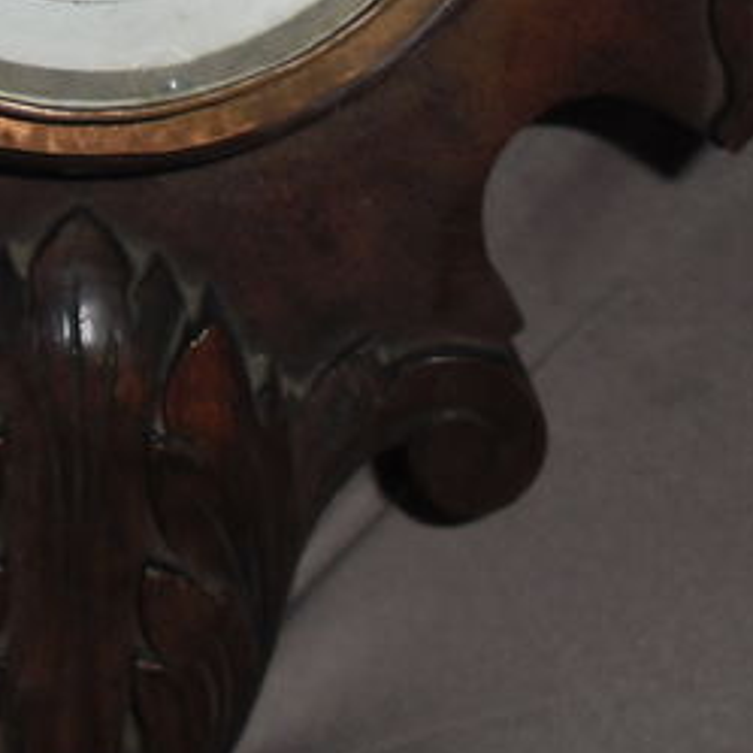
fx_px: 2363
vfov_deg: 17.1
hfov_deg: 18.0
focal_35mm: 96
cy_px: -206
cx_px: 154
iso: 80
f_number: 3.5
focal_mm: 4.9
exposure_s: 1/45
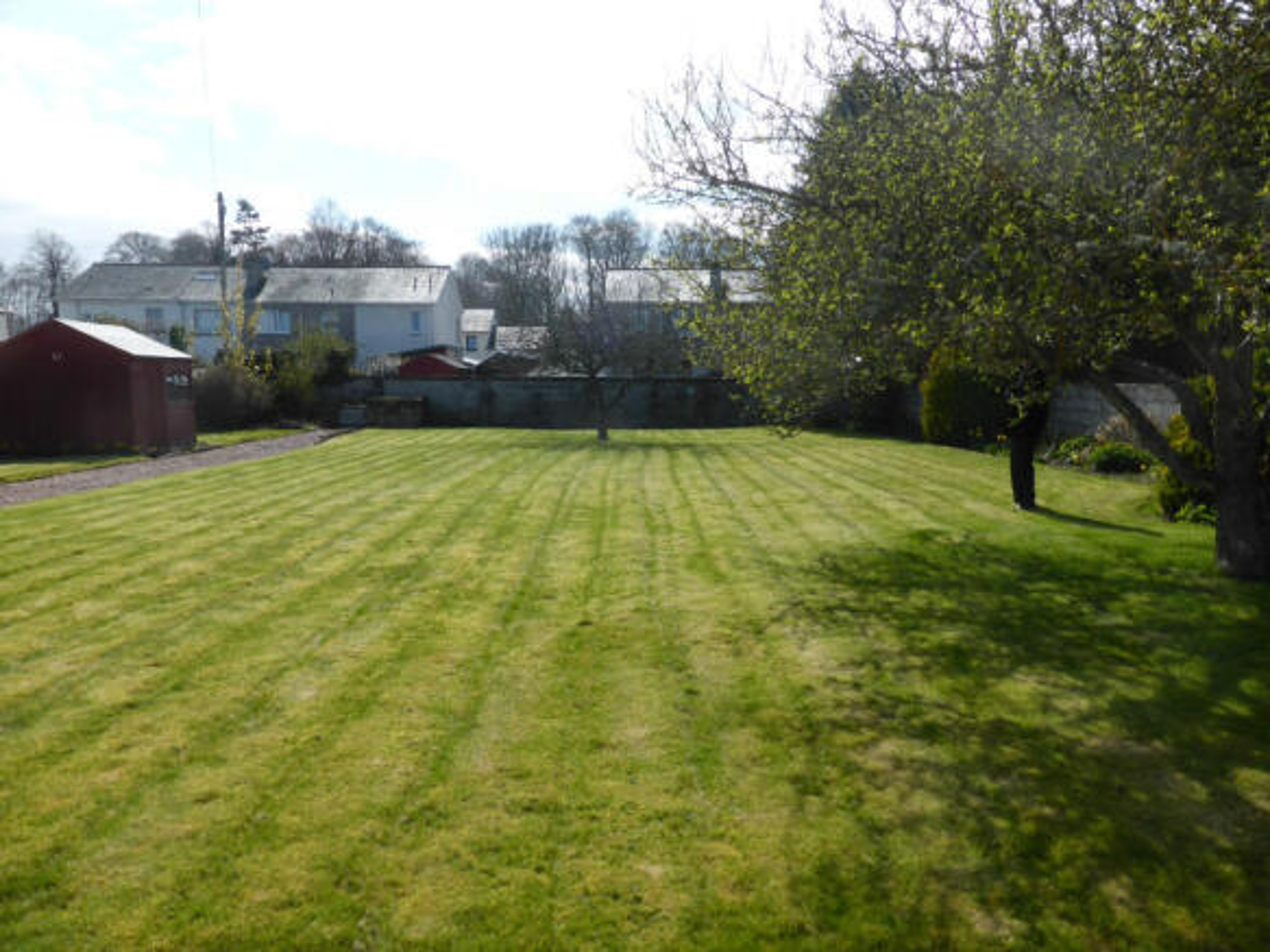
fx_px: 917
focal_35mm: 25
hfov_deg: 69.4
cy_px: 476
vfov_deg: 54.9
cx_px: 635
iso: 100
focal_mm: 4.3
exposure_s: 1/1000
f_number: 3.3
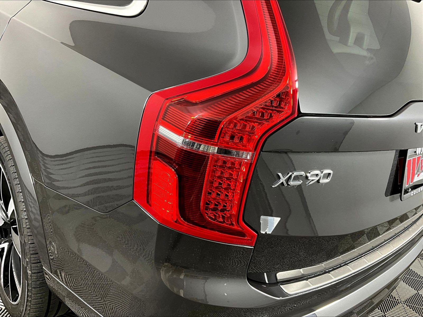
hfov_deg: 61.7
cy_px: 158
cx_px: 212
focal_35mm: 29
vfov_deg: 48.2
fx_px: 354
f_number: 1.8
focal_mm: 3
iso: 64
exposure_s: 1/69
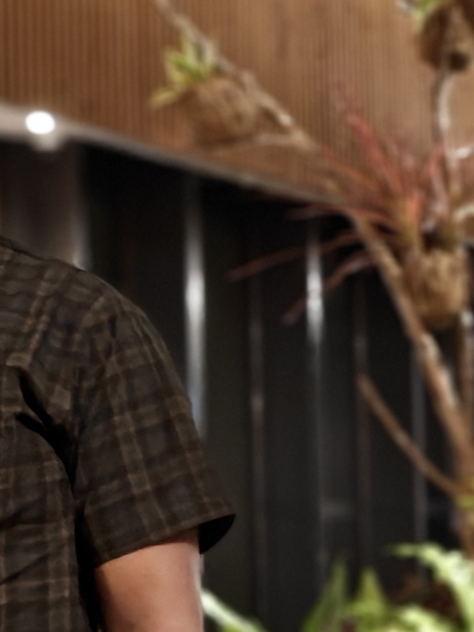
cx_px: 326
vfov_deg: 10.3
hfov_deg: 7.7
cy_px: 321
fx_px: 3506
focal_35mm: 192
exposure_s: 1/17
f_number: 4.5
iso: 2500
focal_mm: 7.1
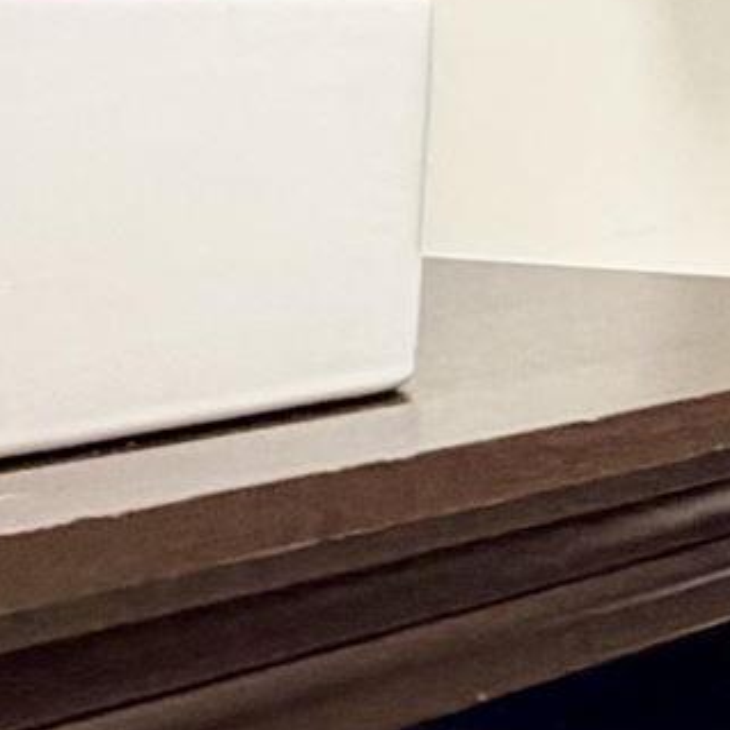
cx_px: 602
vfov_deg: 14.4
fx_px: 2839
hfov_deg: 14.6
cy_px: 2
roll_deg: -0.6
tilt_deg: +0.8
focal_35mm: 119
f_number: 2.2
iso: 320
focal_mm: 2.22
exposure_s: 1/95
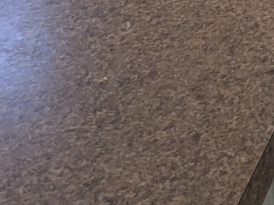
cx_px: 583
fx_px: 799
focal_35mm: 101
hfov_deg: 15.0
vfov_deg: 11.9
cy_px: -284
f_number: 2.2
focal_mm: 2.35
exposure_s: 1/159
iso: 66
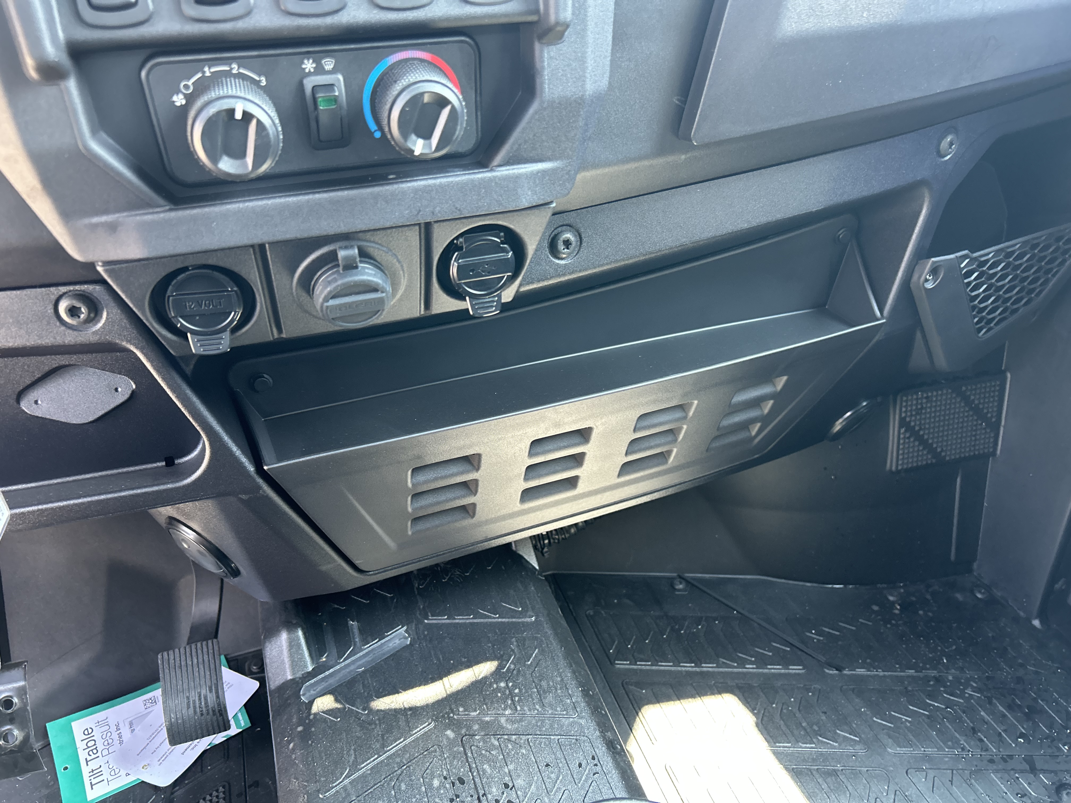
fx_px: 804
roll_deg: +3.2
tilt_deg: -32.7
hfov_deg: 67.3
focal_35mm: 26
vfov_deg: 53.1
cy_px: 402
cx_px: 536
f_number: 1.5
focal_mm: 5.7
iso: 160
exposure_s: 1/60
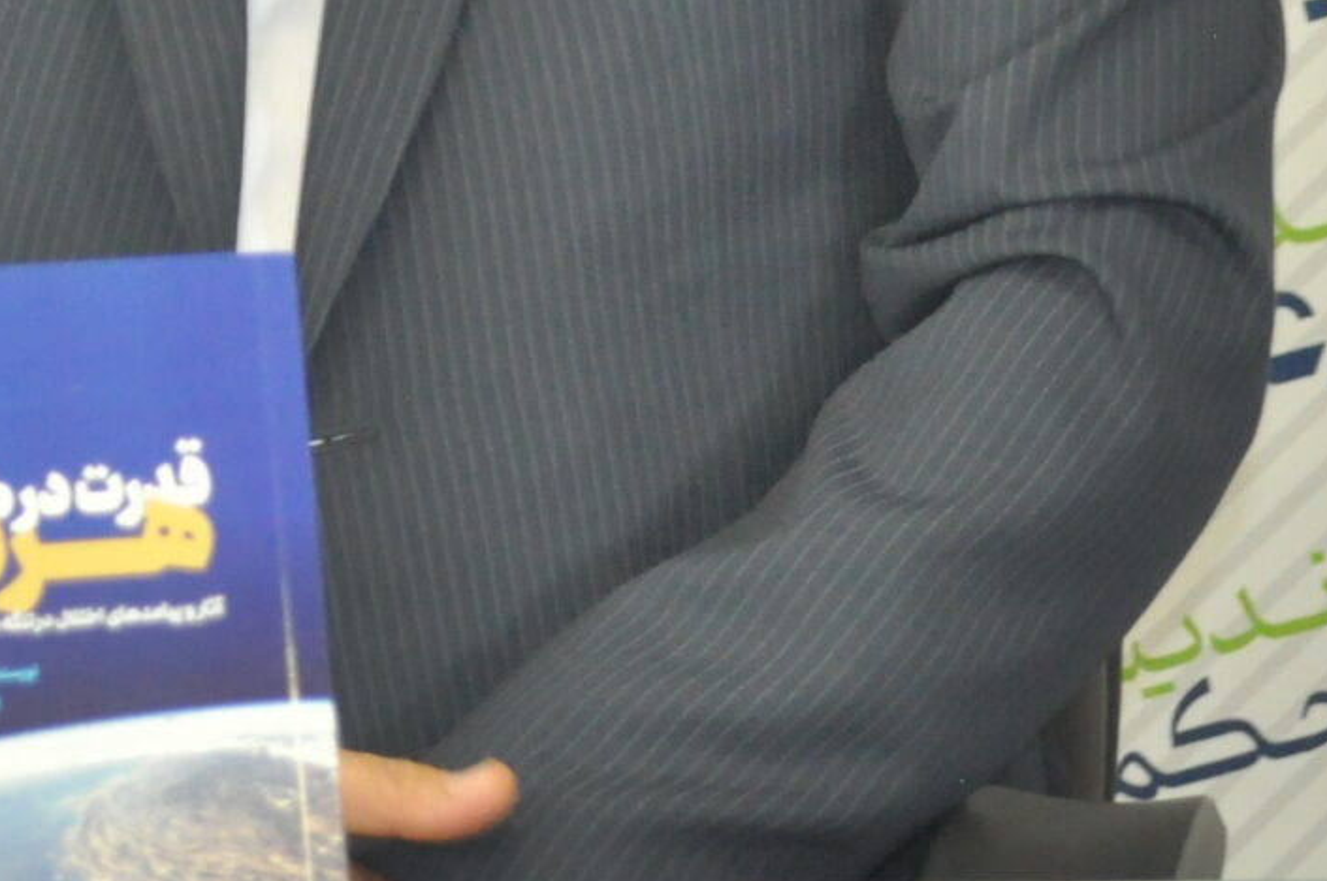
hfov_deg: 10.5
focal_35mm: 196
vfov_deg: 6.9
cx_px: 222
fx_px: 7215
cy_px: -196
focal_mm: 36
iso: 1250
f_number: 5.6
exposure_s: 1/60
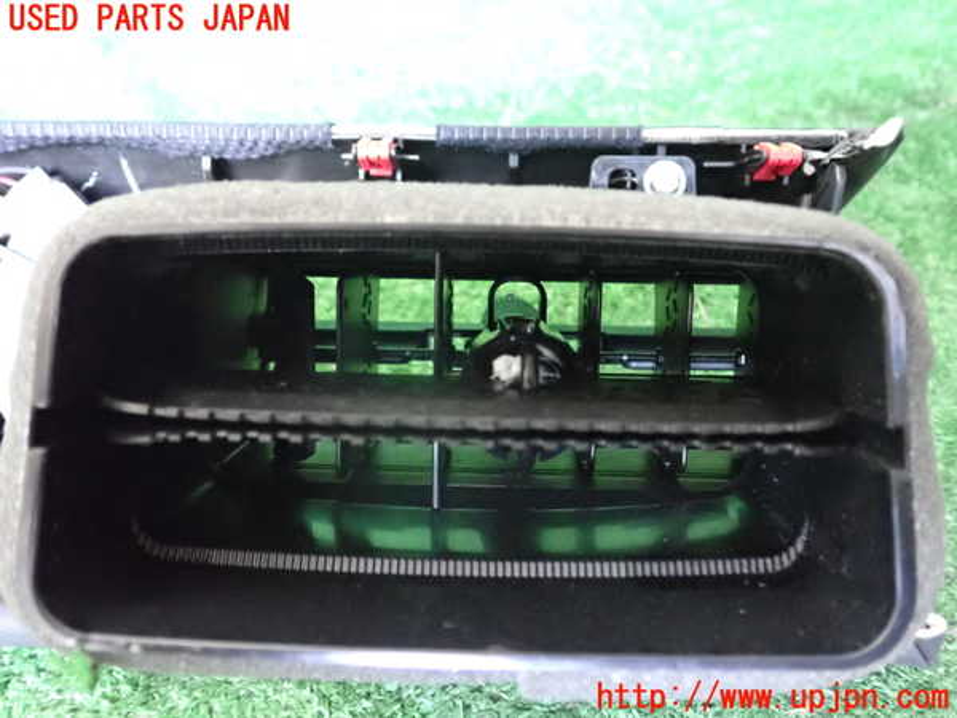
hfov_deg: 60.0
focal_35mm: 30
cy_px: 359
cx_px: 478
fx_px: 829
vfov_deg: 46.8
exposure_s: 1/125
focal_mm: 5.4
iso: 4000
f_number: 2.3
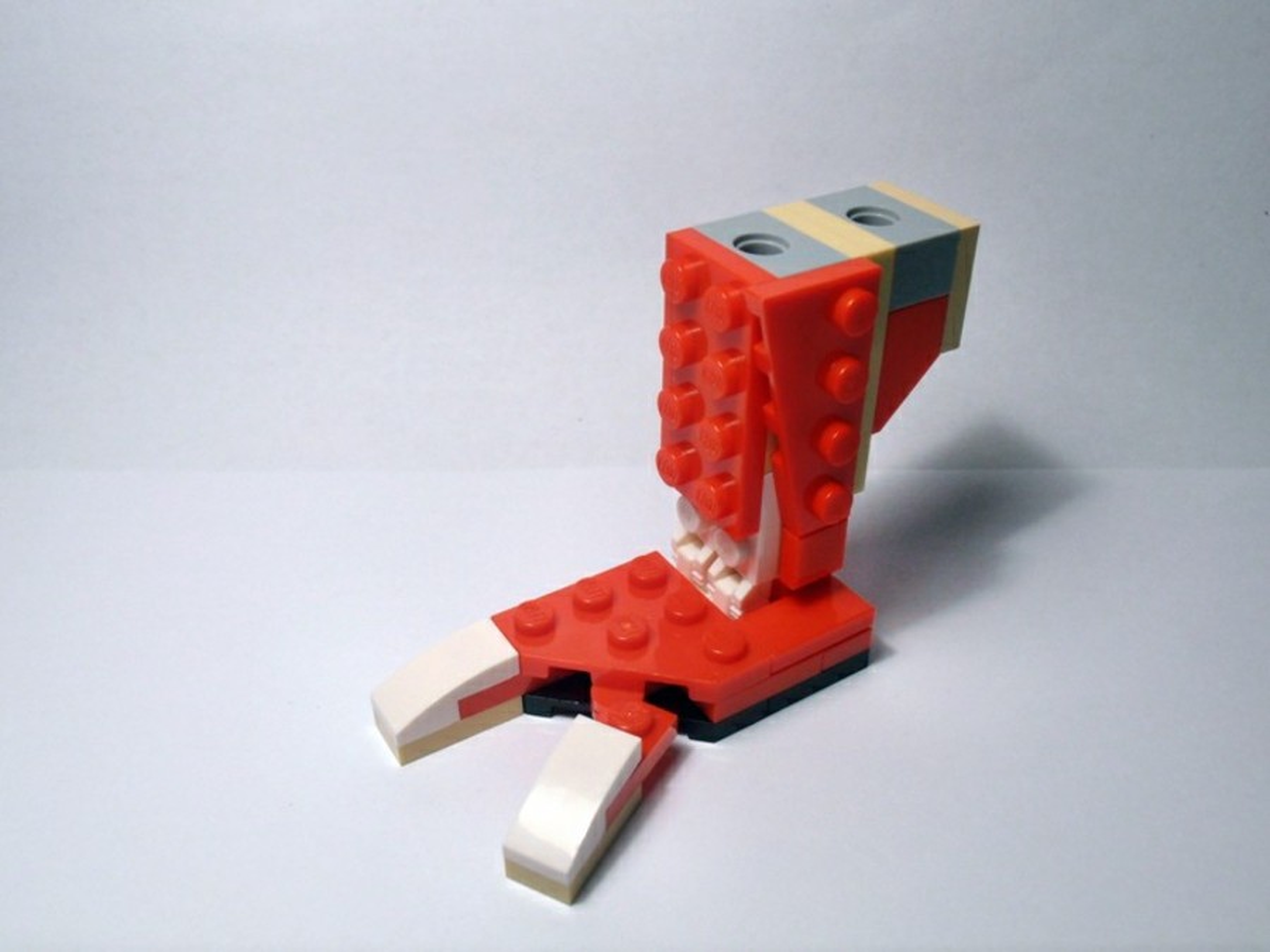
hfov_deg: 50.1
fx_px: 1357
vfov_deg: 38.7
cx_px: 635
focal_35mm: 37
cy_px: 476
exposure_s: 1/80
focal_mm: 6.61
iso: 80
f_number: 3.9
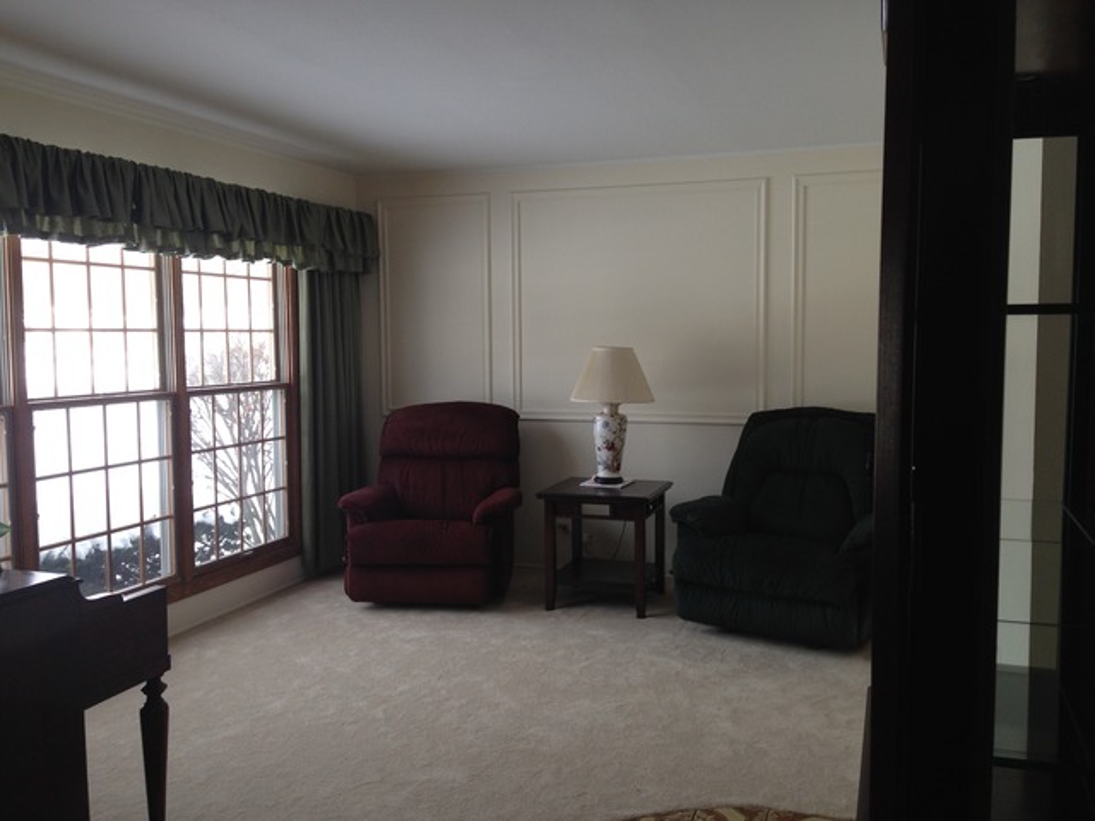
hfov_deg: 55.4
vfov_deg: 42.9
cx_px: 548
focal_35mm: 33
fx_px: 1044
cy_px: 410
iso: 64
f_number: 2.4
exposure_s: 1/60
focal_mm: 4.12
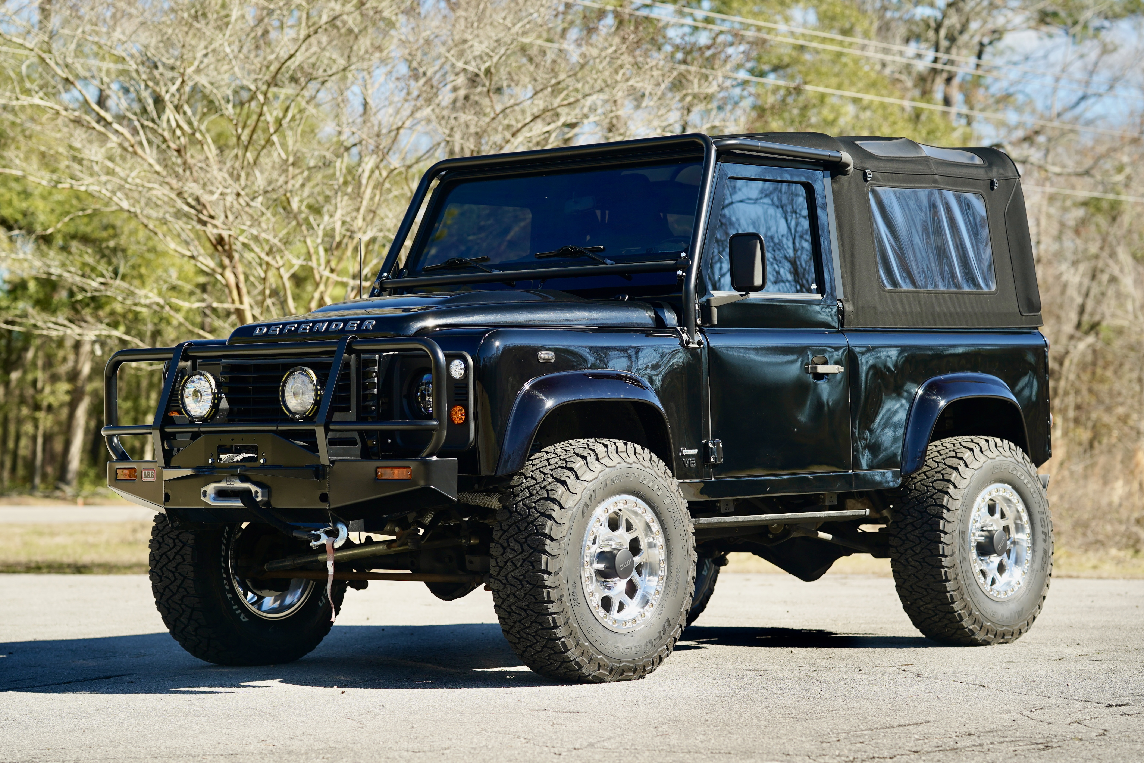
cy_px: 382
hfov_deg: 23.9
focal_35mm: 85
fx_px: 2701
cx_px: 572
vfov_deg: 16.1
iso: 125
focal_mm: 85
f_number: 3.2
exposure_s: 1/400
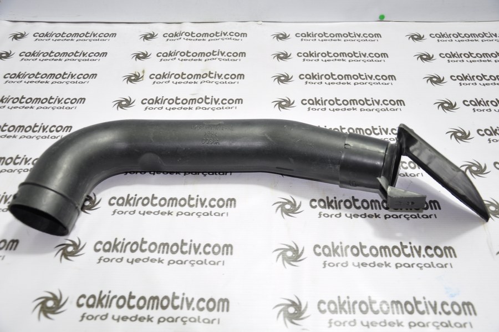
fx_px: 498
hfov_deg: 53.2
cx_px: 250
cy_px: 166
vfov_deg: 36.8
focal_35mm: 36
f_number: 4
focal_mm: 24
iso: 200
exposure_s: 1/15
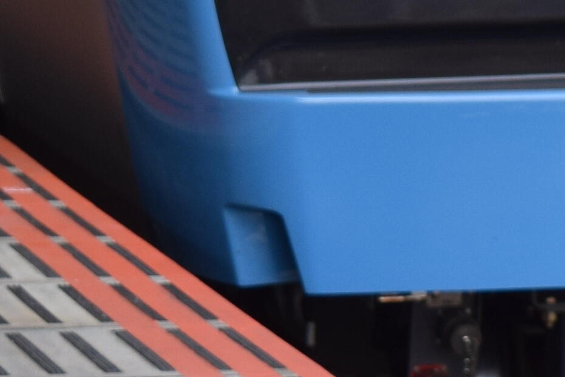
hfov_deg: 6.2
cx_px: 782
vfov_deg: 4.1
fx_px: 5163
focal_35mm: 329
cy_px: -681
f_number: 8
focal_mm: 34
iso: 200
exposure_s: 1/320
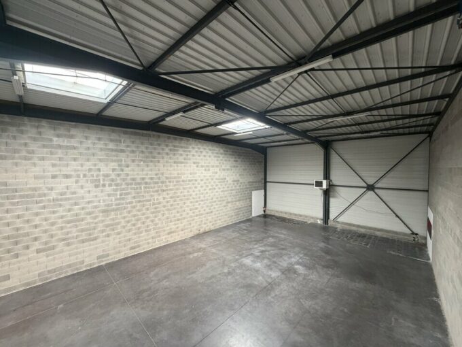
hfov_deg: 102.1
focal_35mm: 14
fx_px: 187
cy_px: 174
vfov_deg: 85.7
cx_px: 231
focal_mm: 2.22
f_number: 2.2
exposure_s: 1/121
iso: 320
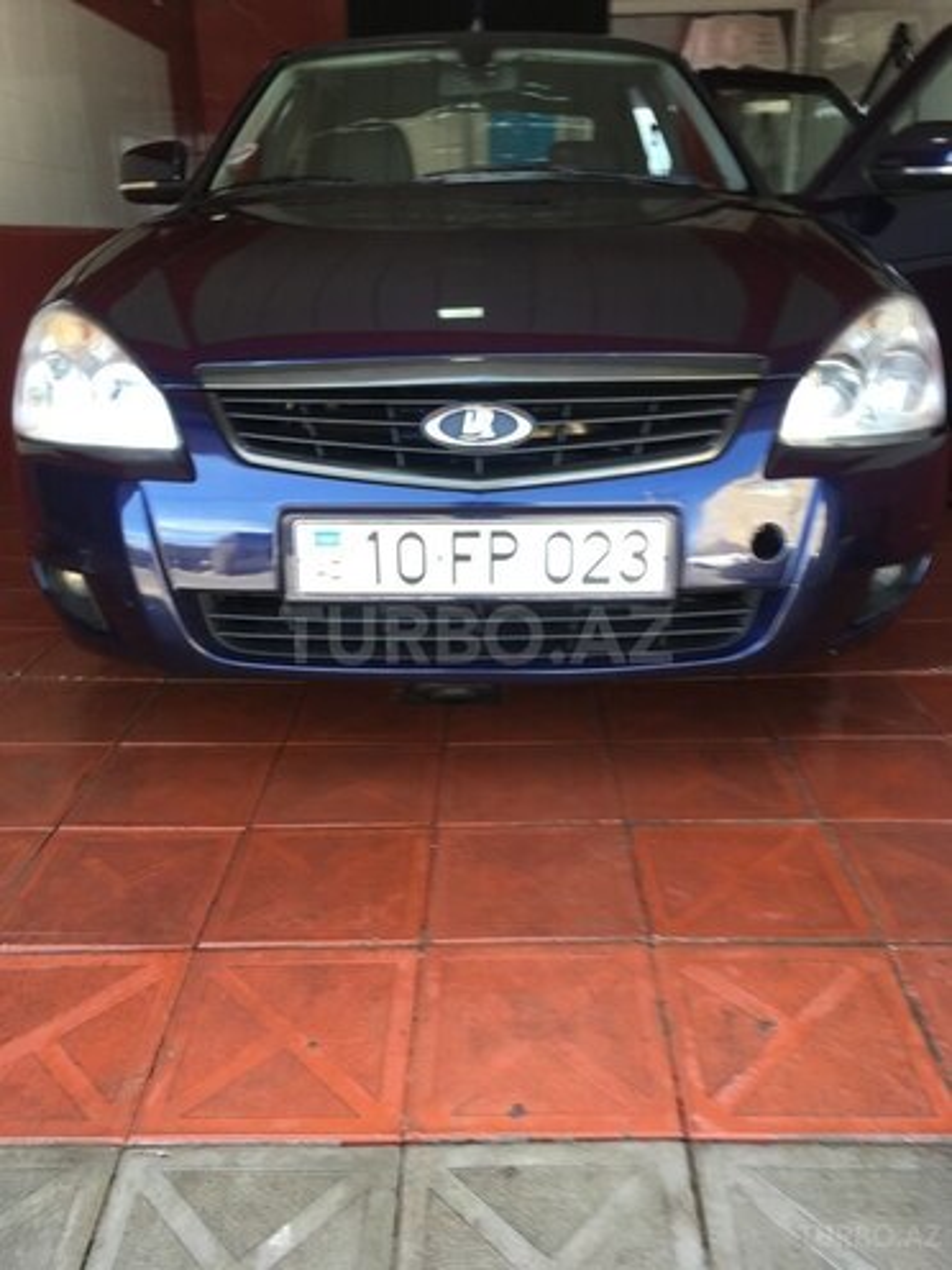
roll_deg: +2.7
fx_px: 1063
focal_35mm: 29
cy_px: 635
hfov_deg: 48.2
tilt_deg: -19.5
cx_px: 476
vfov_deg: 61.7
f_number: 2.2
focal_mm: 4.15
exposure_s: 1/50
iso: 32
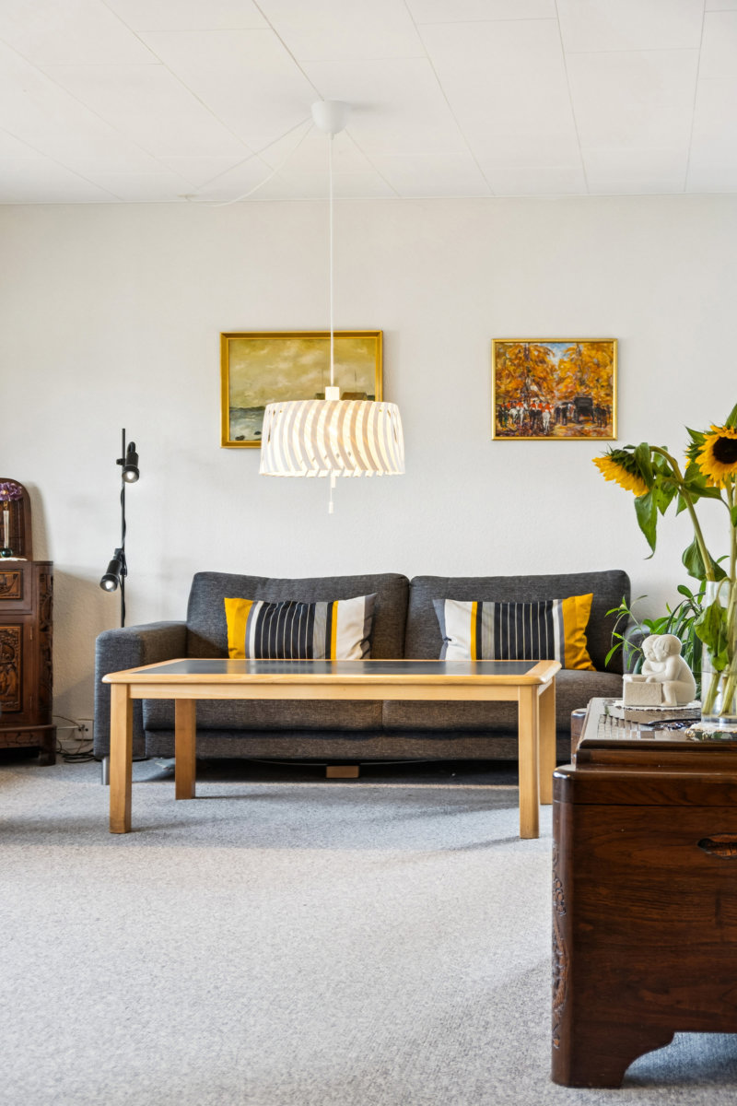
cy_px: 553
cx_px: 368
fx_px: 1566
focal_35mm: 51
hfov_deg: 26.5
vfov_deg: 38.9
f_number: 4
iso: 200
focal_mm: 34
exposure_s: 1/6
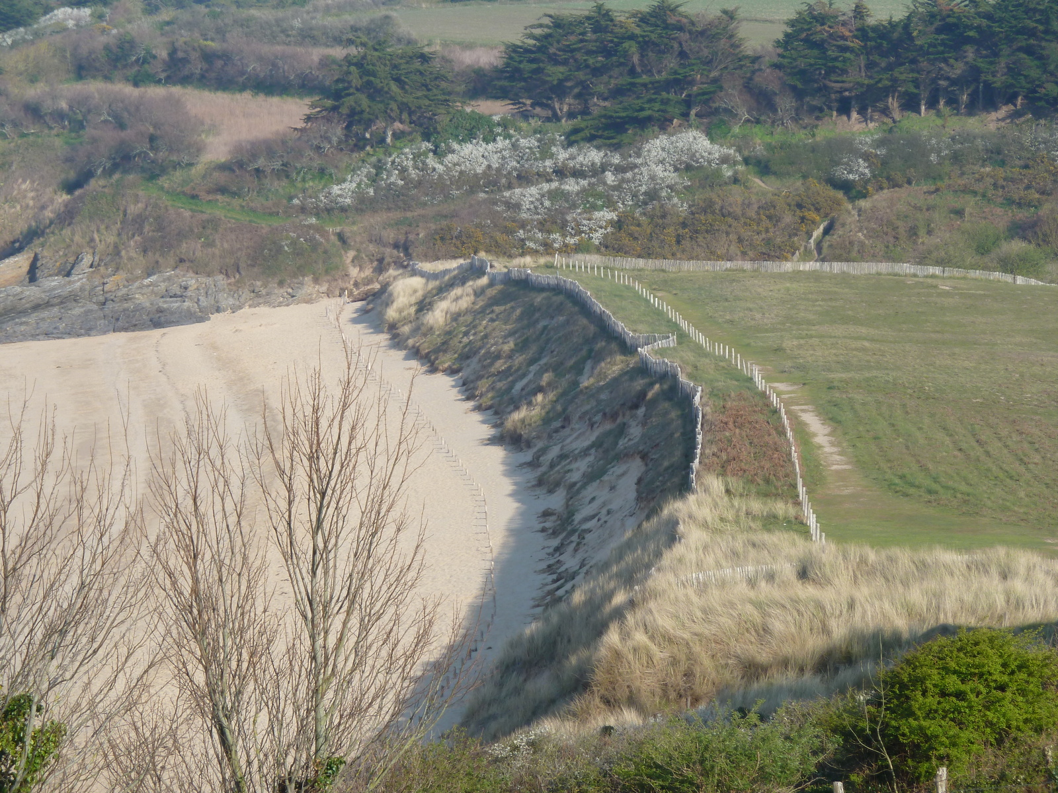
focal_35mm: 169
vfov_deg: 8.8
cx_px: 529
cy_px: 396
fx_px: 5165
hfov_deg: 11.7
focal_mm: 27.8
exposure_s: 1/320
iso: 80
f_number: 4.5
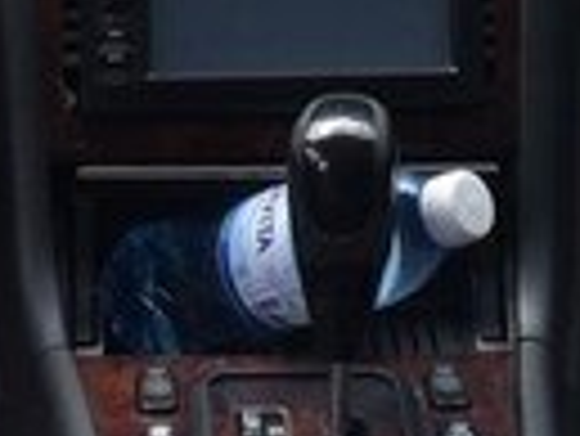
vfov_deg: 9.5
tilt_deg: -13.5
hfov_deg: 13.3
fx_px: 2482
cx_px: 265
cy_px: -366
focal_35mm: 148
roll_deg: -1.0
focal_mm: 4.15
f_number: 2.2
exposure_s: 1/380
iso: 32
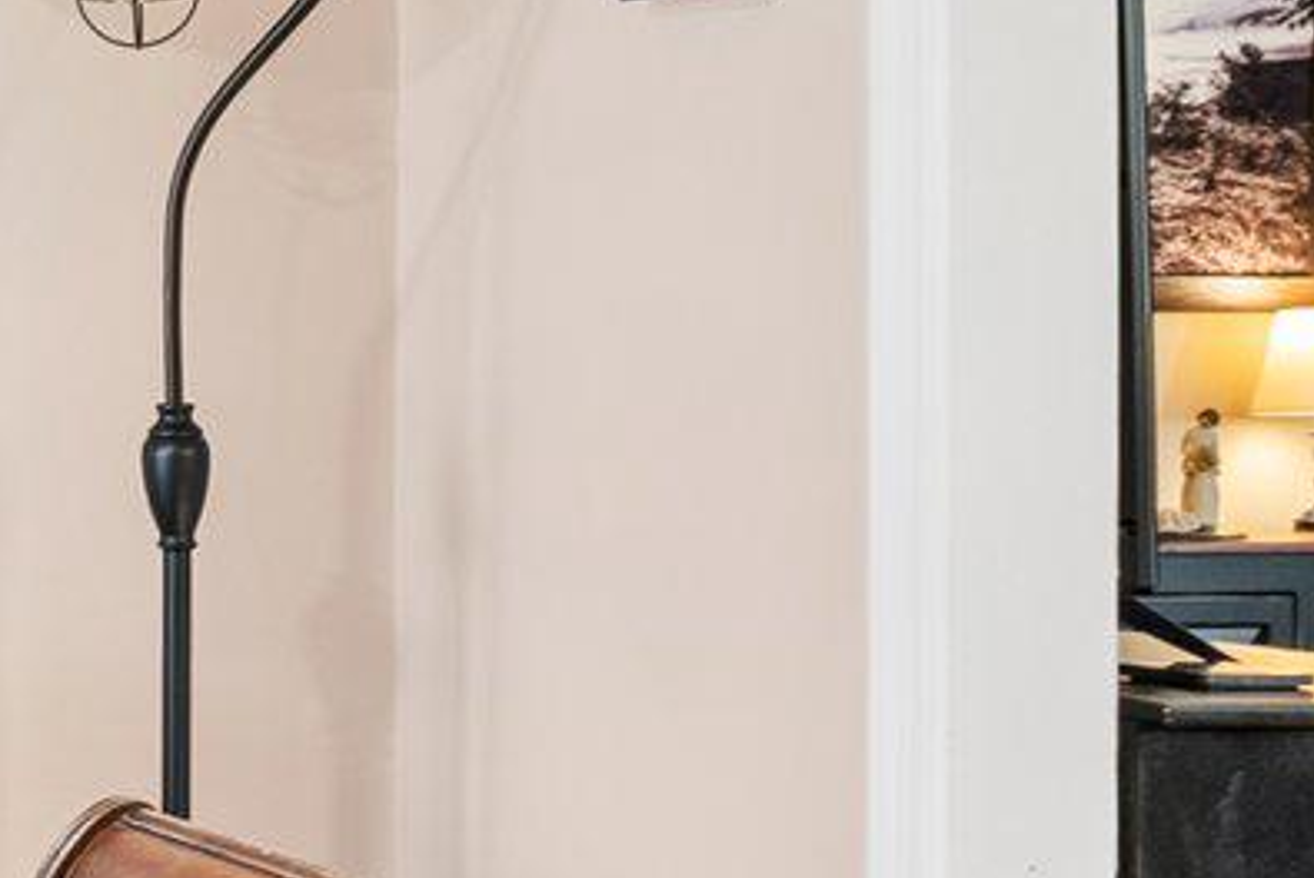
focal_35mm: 83
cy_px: 497
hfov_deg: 18.2
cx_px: -1184
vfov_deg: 16.5
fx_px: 3032
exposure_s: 1/2.5
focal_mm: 16
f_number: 8
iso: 500
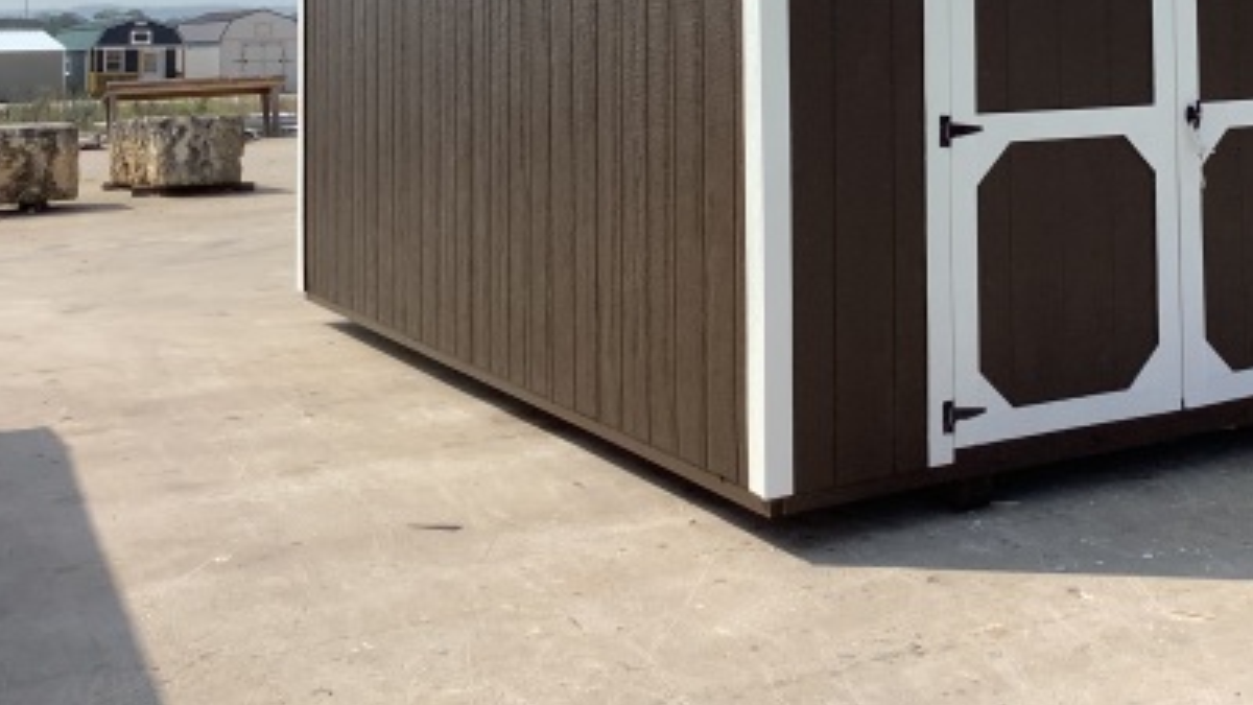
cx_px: 990
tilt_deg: +2.4
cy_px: -41
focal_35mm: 54
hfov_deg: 37.2
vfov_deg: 21.3
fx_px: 1794
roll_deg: -0.2
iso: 25
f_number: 2.4
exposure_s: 1/1698
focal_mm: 3.3
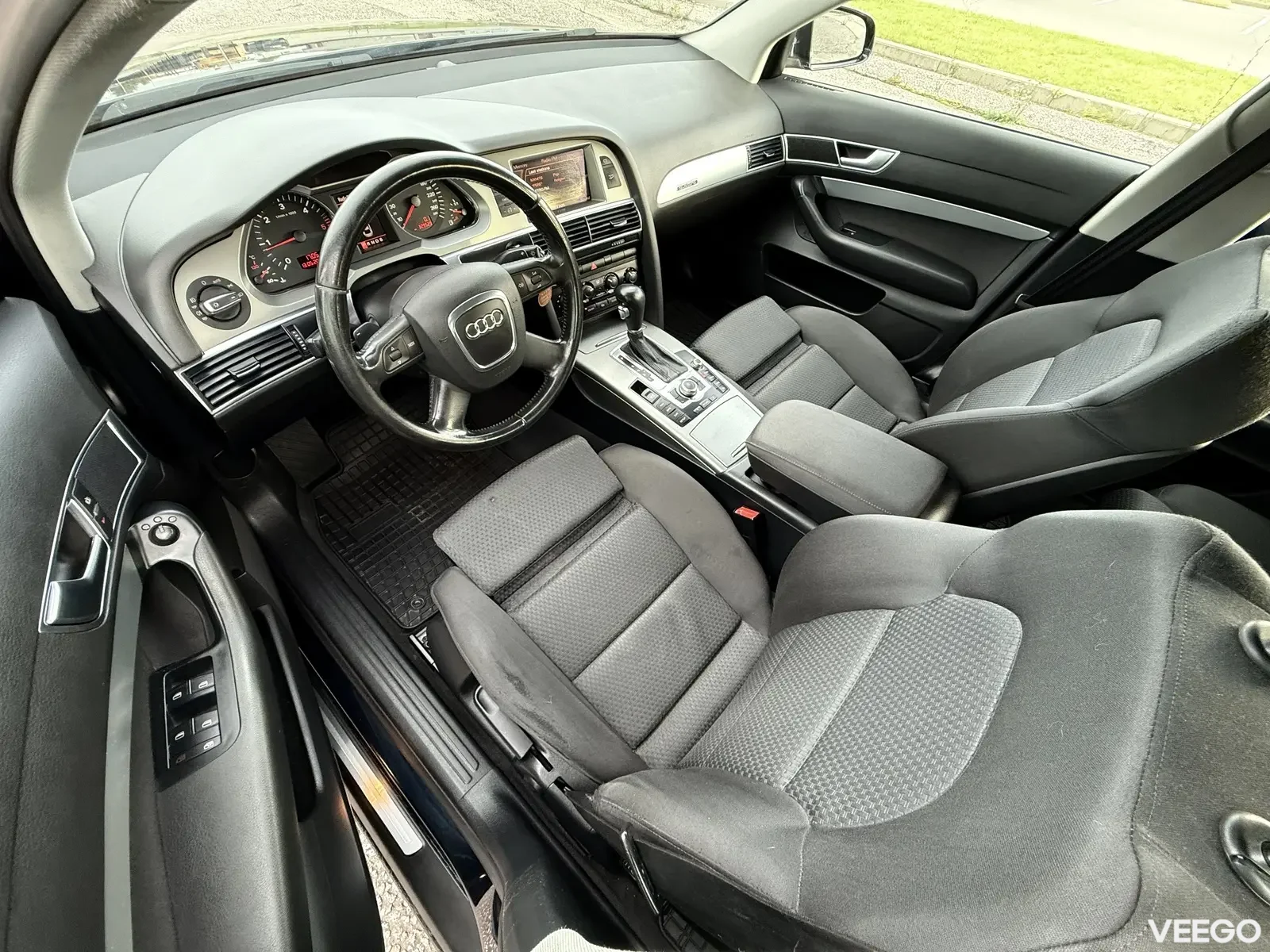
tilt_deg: -53.0
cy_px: 476
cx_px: 635
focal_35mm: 14
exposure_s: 1/63
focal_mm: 2.22
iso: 320
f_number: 2.2
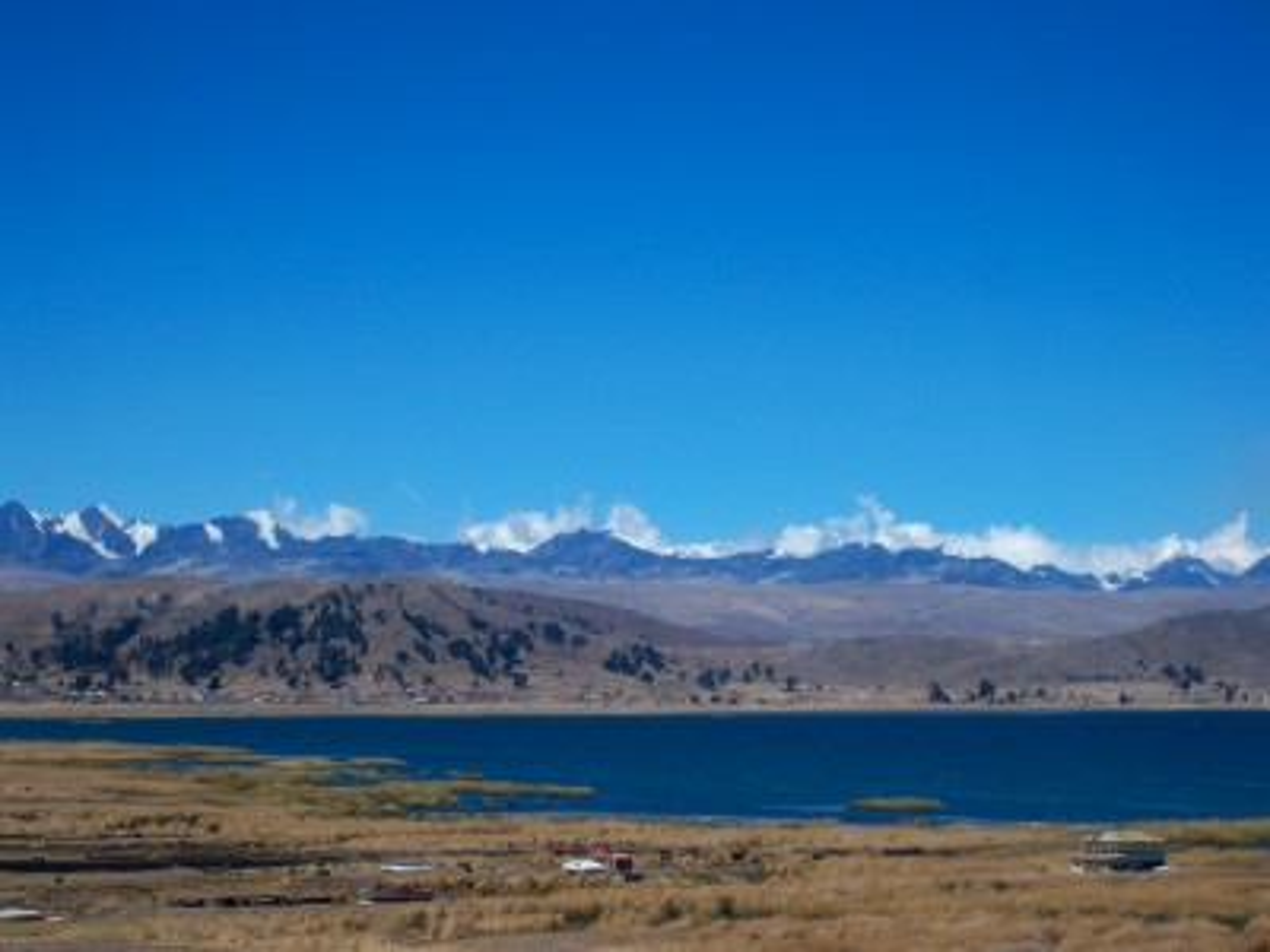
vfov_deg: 14.1
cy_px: 476
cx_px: 635
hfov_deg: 18.7
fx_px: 3852
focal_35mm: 105
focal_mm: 18.8
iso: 64
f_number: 5.7
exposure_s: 1/400
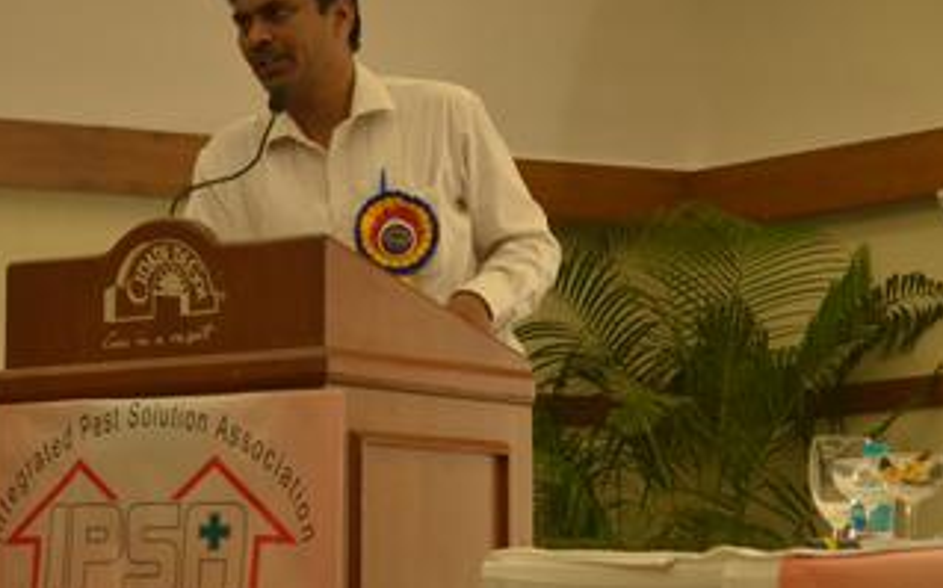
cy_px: 247
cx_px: 568
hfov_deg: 13.2
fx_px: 4057
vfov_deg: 8.3
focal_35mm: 158
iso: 1600
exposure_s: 1/80
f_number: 5.6
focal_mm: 55
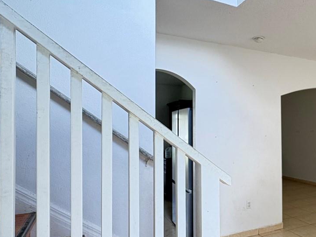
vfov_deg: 45.4
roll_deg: +1.6
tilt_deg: +1.6
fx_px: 283
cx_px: 264
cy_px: 128
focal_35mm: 31
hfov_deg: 53.5
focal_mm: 2.22
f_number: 2.2
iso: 160
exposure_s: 1/99
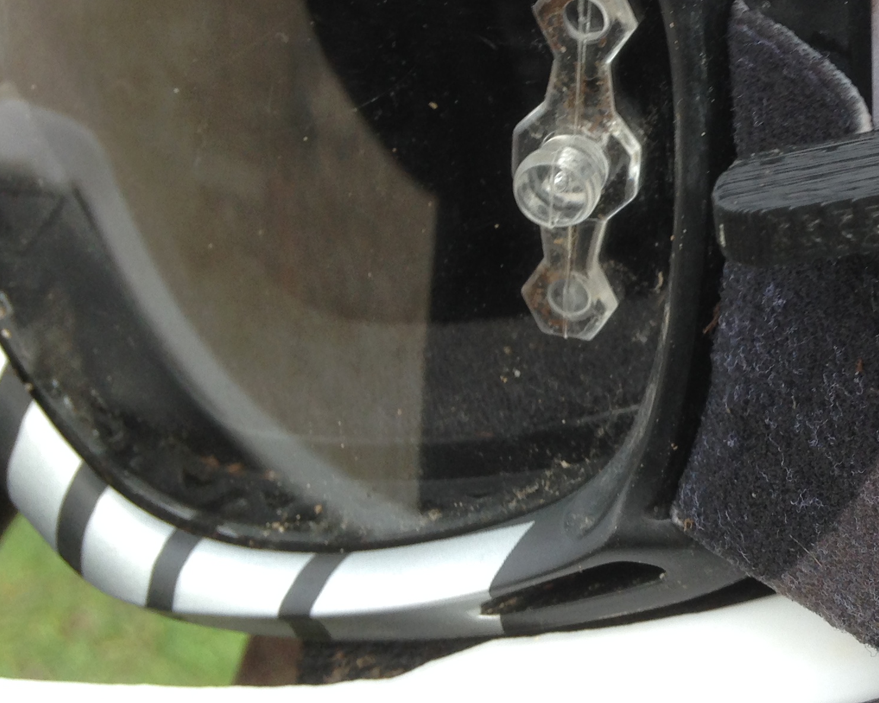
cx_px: 905
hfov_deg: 25.3
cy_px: 153
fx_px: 1847
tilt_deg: -33.0
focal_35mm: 71
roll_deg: -4.3
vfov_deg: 21.3
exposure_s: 1/120
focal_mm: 4.12
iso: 50
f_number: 2.4
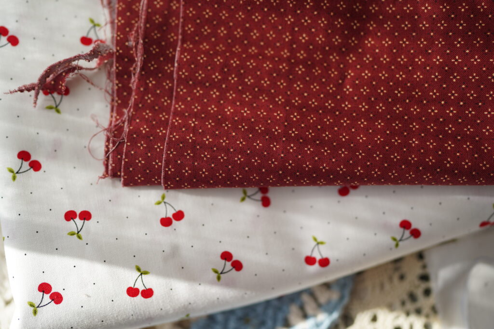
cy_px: 164
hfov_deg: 54.4
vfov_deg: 37.9
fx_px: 480
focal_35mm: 35
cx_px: 247
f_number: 1.4
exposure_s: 1/640
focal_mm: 35
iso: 100
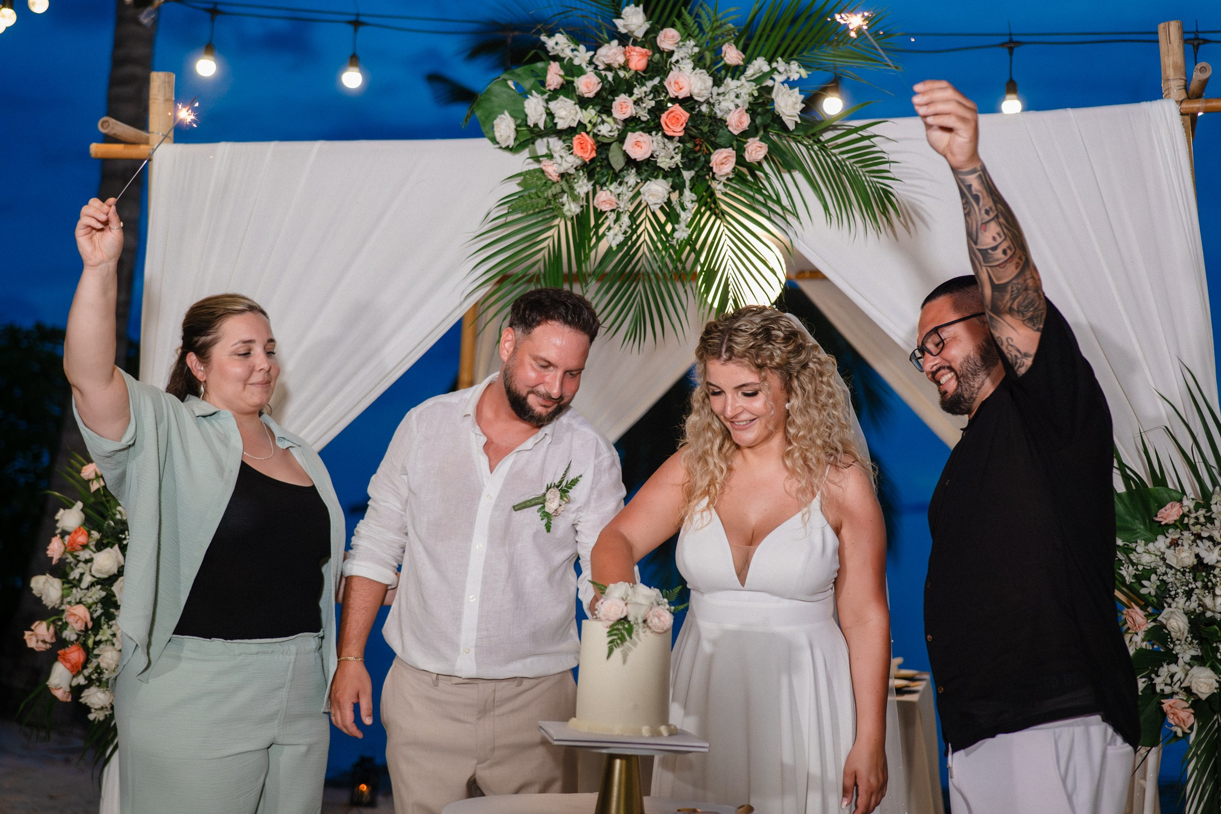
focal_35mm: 52
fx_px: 1779
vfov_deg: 25.8
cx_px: 610
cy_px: 407
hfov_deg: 37.9
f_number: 2
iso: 6400
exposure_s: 1/400
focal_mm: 50
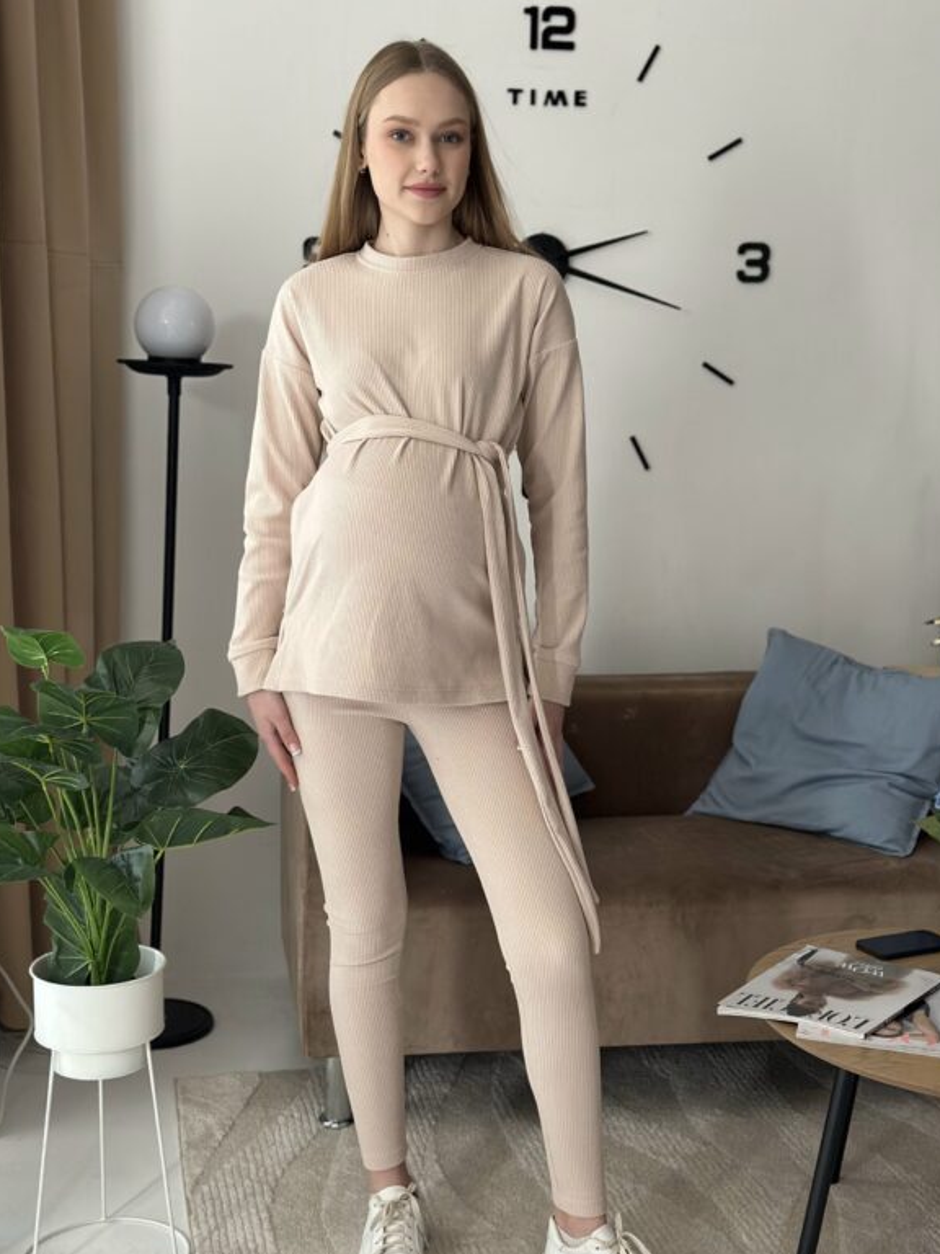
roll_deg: -1.6
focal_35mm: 50
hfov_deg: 29.1
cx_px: 459
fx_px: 1810
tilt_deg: -8.1
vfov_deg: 38.2
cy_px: 638
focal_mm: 6.86
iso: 250
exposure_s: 1/60
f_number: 1.78
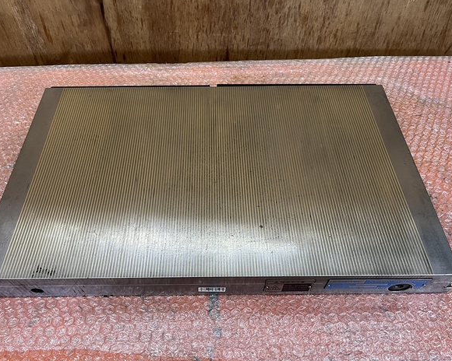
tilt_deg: -53.8
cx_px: 217
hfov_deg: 62.2
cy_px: 179
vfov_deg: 51.5
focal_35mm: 28
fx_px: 375
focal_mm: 5.1
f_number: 1.6
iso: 125
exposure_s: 1/83
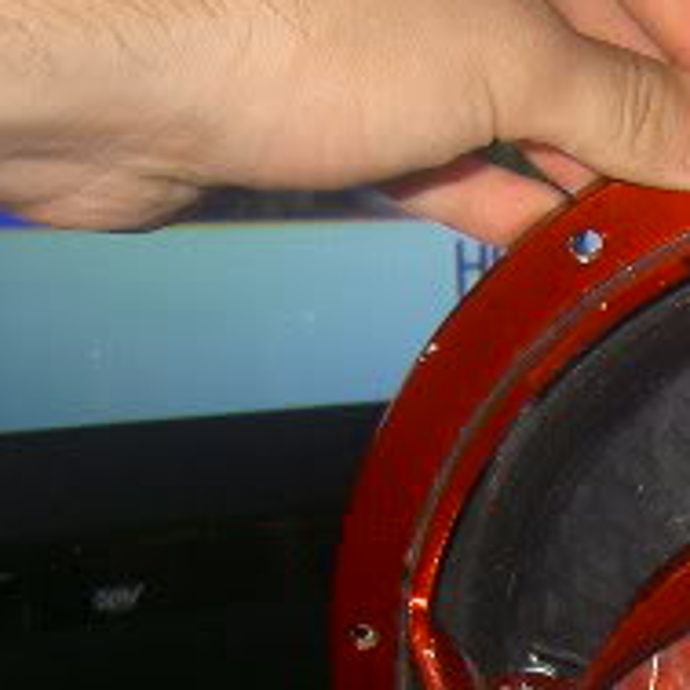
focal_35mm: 102
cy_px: 836
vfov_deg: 16.3
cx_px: 927
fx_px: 2300
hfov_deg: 16.1
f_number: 2.8
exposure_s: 1/60
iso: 100
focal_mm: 5.6
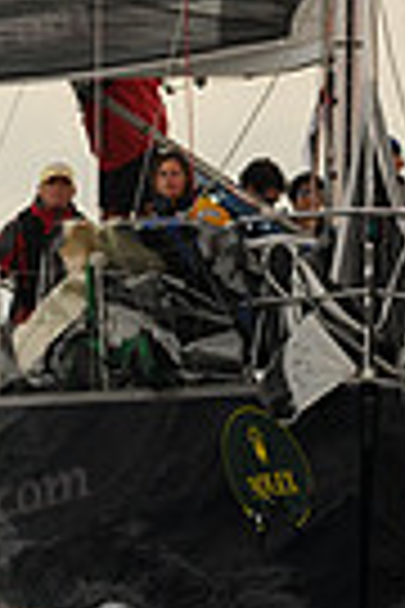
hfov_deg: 2.2
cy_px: 250
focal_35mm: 629
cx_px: 320
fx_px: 10614
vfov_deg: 3.3
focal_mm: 98
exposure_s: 1/640
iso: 200
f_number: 4.5
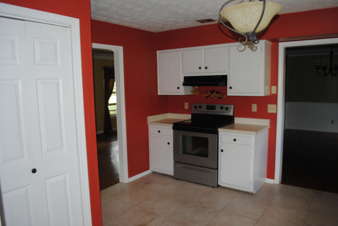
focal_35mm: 27
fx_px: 254
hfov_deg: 67.3
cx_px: 169
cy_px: 113
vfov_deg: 48.0
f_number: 4
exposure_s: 1/60
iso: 400
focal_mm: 18
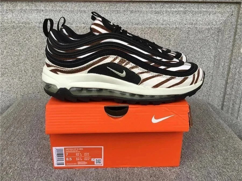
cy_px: 90
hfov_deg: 58.4
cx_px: 121
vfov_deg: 45.4
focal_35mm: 31
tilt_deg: -19.6
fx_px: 217
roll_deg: +0.3
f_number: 2.4
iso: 32
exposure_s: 1/50
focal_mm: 3.3
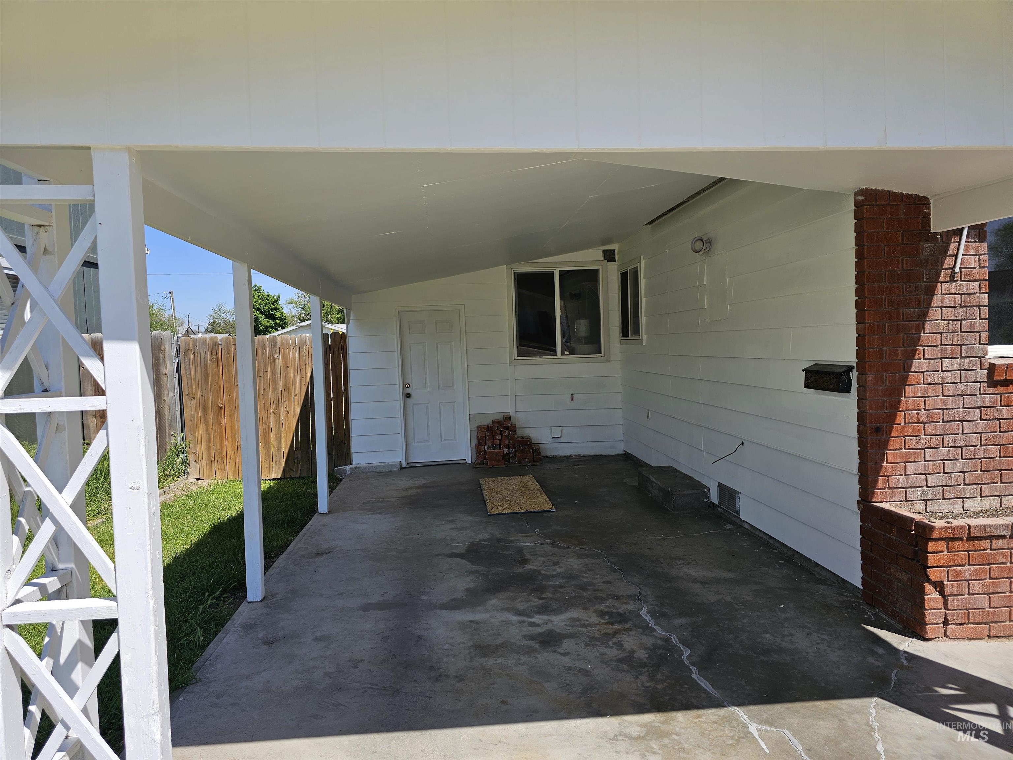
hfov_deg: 73.9
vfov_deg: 58.9
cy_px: 380
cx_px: 506
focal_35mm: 23
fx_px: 673
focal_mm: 6.3
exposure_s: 1/734
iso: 10
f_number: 1.7
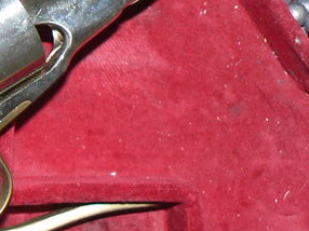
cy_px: 45
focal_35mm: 126
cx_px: -102
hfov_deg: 14.9
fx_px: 1124
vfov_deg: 11.7
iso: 100
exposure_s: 1/30
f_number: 2.8
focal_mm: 6
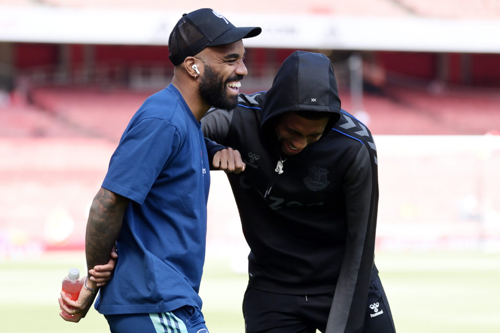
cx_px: 250
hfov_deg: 15.2
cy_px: 166
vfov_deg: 10.2
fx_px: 1875
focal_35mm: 135
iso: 100
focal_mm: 135
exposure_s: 1/800
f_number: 2.8
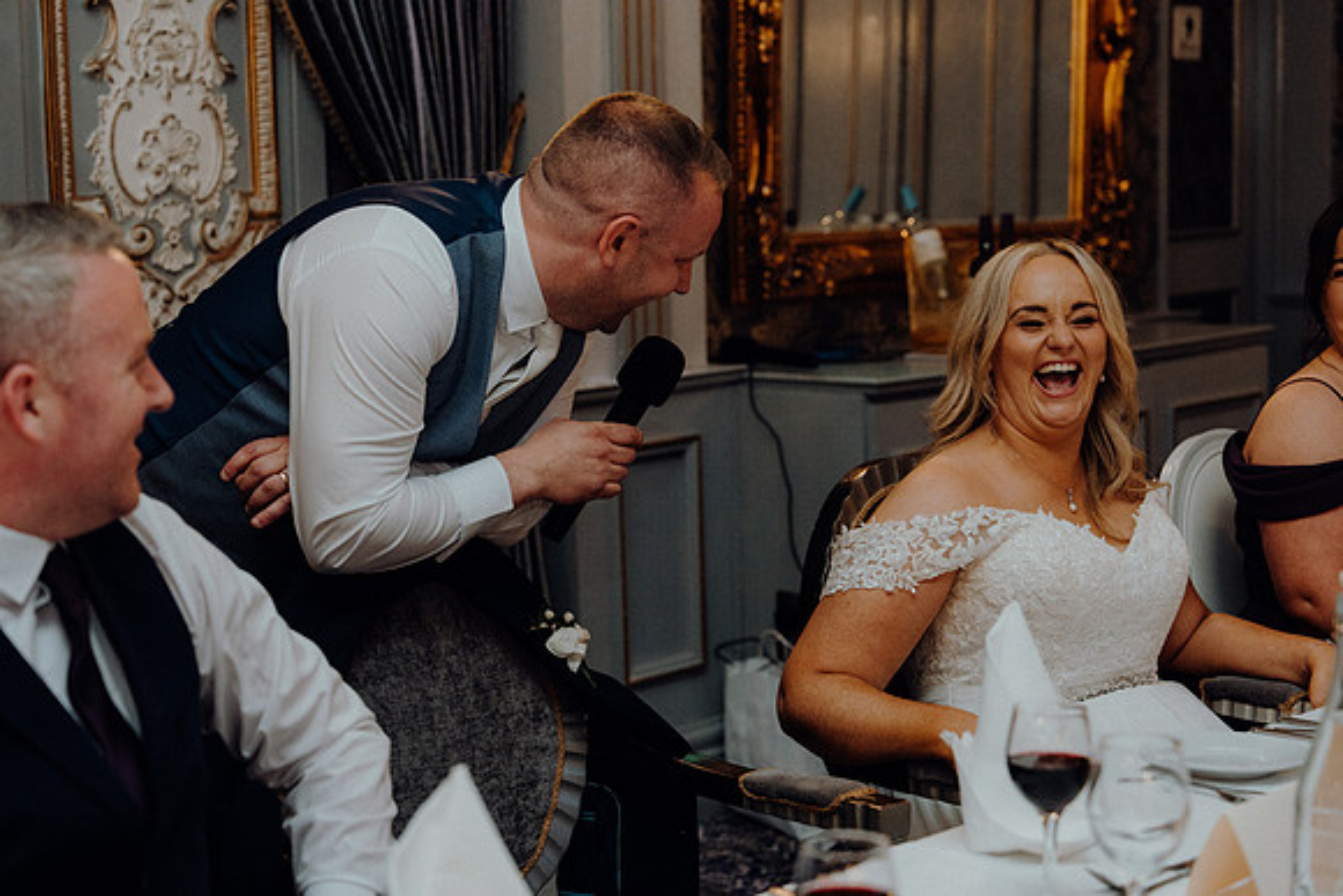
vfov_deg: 19.5
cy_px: 448
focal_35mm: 70
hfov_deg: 28.8
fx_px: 2612
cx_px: 672
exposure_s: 1/160
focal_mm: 70
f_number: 3.5
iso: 2500
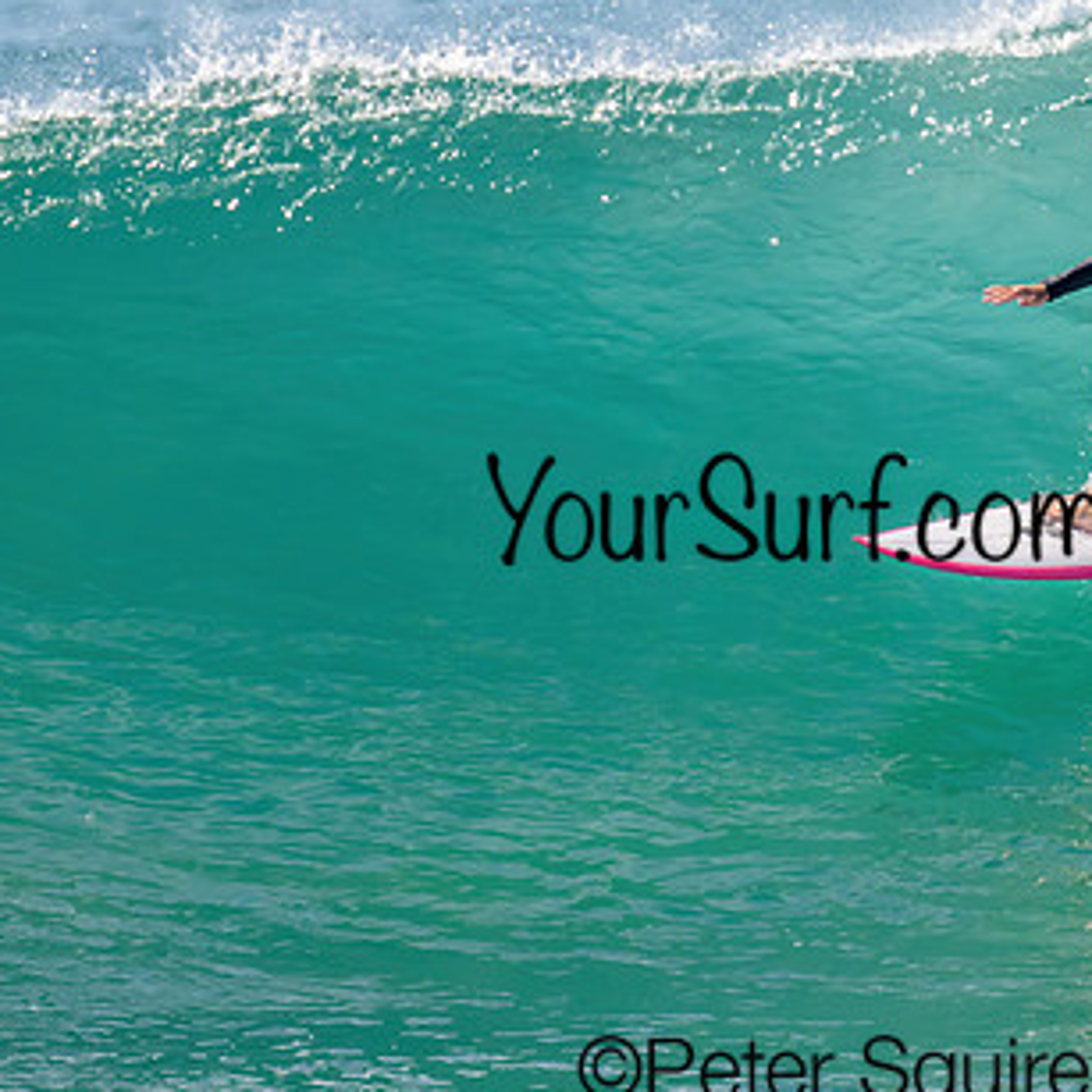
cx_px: 963
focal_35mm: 1393
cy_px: 341
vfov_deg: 1.3
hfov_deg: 1.3
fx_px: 49717
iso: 1000
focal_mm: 630
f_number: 11
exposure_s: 1/2000
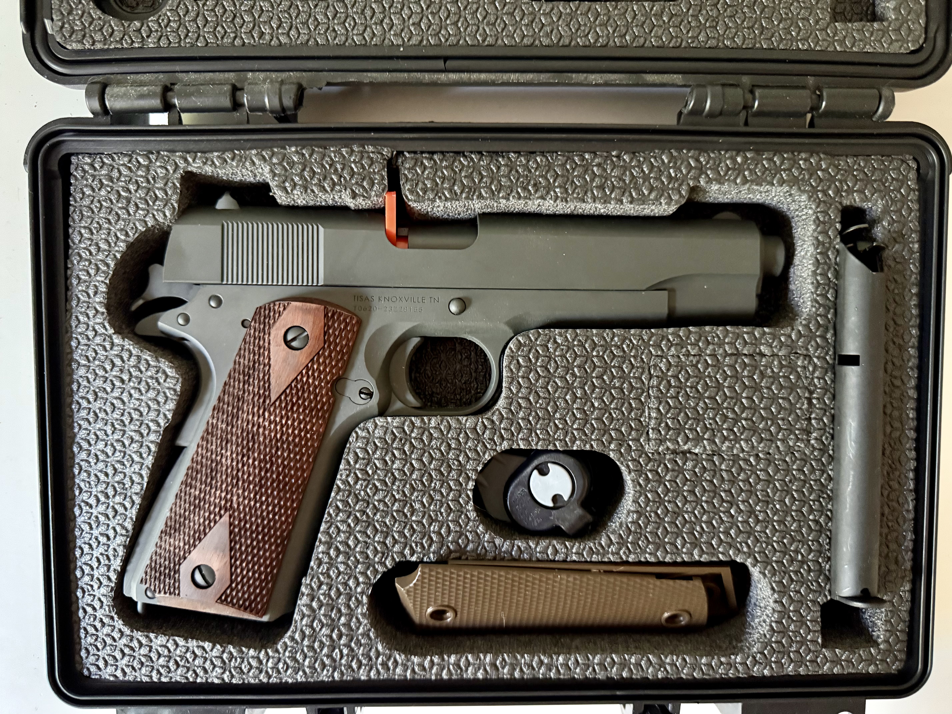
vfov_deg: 56.8
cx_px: 476
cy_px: 357
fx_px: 660
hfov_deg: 71.6
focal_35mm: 24
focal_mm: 6.76
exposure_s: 1/30
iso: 1000
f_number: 1.78
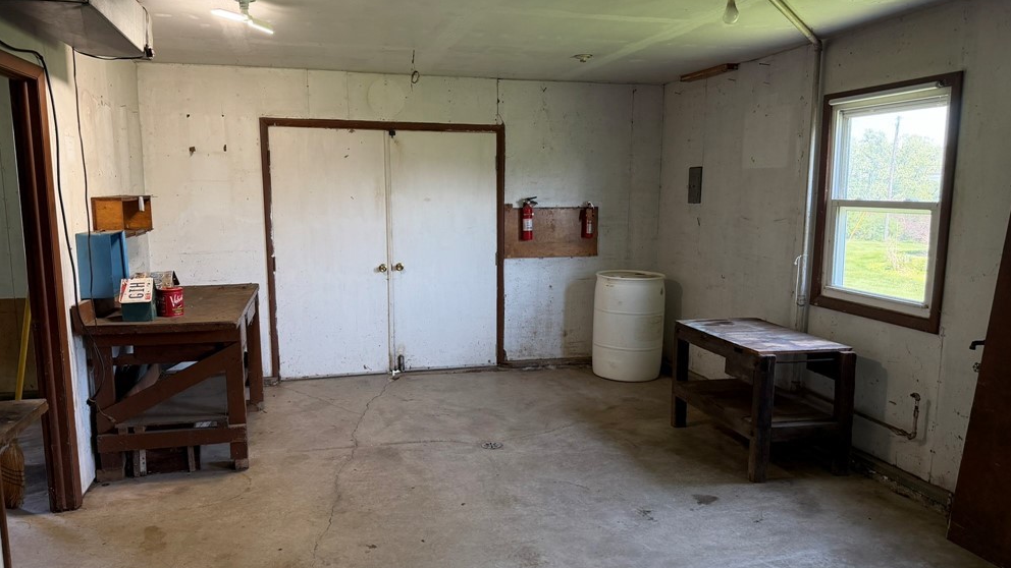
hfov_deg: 69.9
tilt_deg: -9.1
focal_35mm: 27
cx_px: 504
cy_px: 299
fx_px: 724
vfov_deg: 42.9
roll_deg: -0.1
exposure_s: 1/120
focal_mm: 6.76
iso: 250
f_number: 1.78
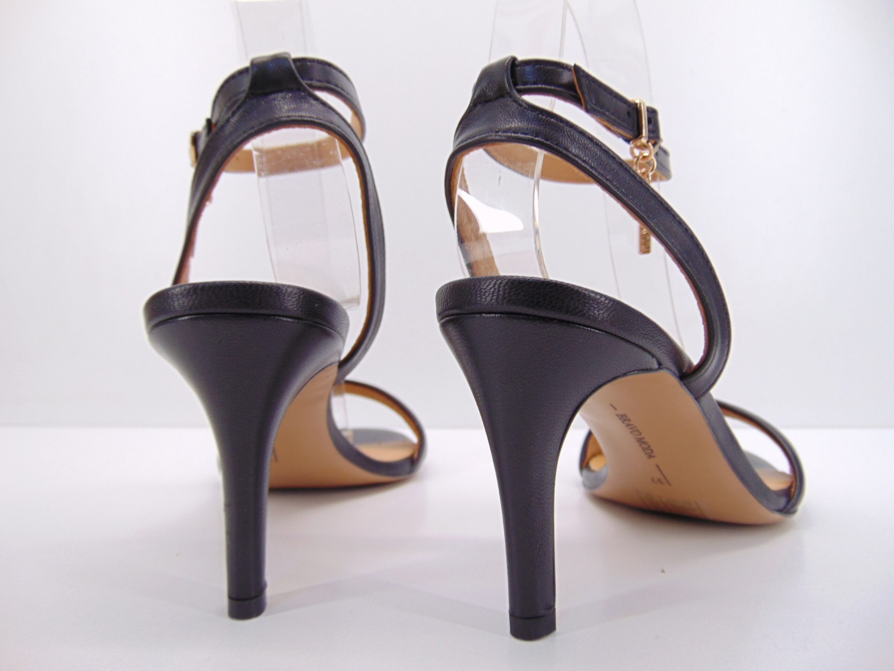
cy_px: 336
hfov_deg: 69.4
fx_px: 646
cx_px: 447
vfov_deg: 54.9
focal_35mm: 25
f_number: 3
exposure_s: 1/40
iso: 80
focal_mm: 4.5
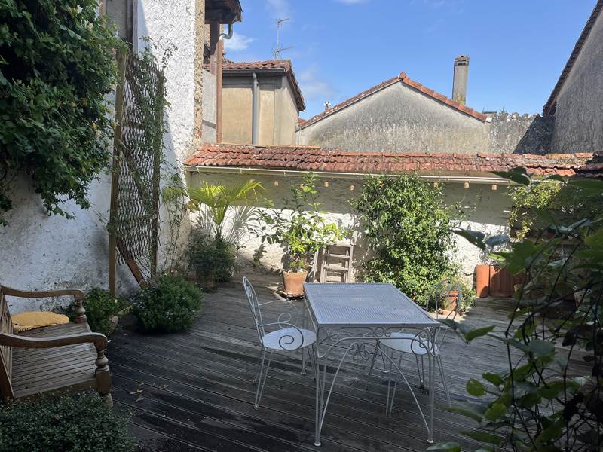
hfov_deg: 67.3
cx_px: 302
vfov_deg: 53.1
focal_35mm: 26
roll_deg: -0.9
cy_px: 226
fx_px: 453
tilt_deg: -6.3
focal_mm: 5.1
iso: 50
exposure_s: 1/2062
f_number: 1.6
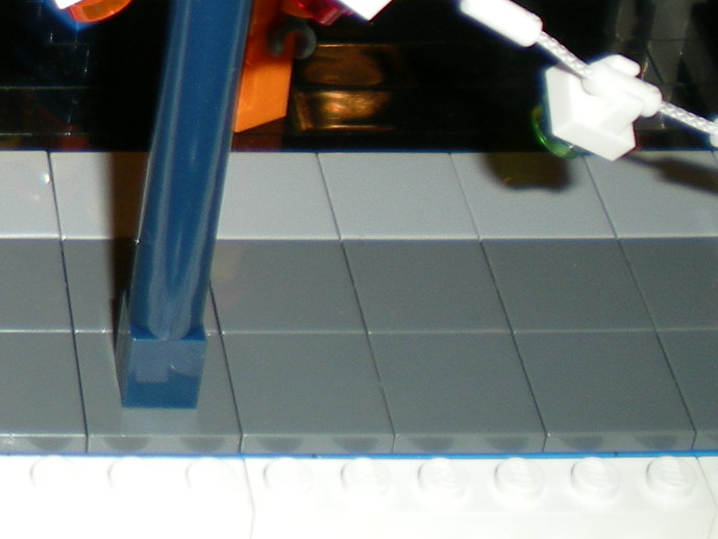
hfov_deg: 16.1
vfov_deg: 12.8
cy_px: -107
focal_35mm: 113
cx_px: -317
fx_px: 2344
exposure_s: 1/60
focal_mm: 6.3
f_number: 3.1
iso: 50
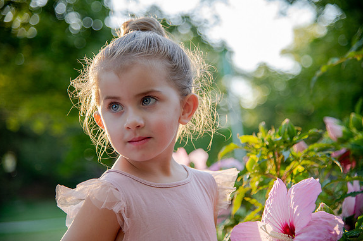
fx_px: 836
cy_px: 120
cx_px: 182
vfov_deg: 16.4
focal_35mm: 83
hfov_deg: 24.5
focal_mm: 82
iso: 640
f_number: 4
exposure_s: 1/400
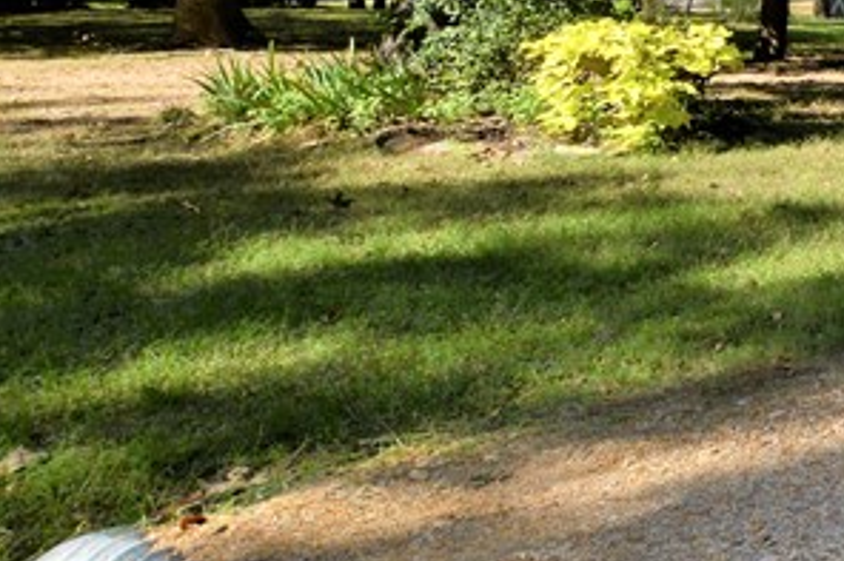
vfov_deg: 22.5
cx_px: 1500
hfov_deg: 22.4
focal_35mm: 55
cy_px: -122
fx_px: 1289
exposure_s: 1/200
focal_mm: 10
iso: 100
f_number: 8
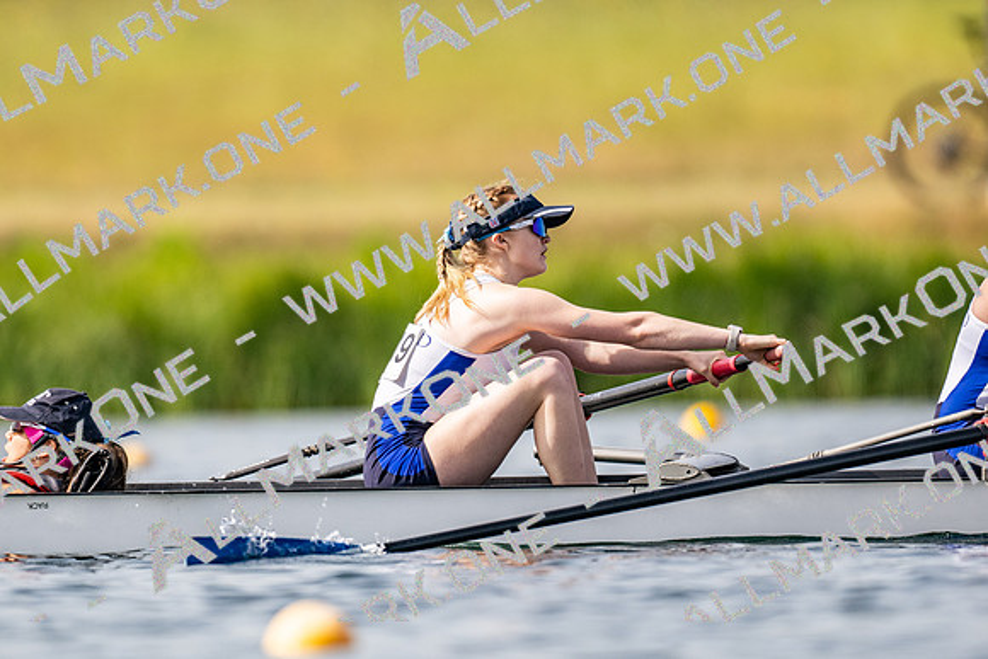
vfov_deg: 1.5
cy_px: 330
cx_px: 494
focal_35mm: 900
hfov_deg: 2.3
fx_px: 24717
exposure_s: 1/2500
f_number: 4
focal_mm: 600
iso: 180
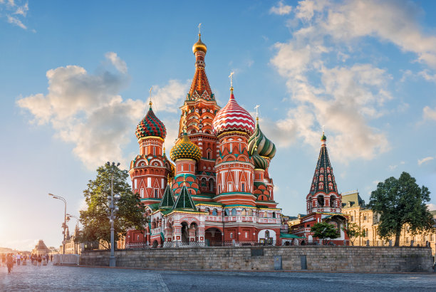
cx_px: 218
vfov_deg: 46.5
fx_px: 340
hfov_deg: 65.4
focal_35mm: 28
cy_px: 146
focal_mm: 28
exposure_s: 1/60
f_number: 9
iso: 100
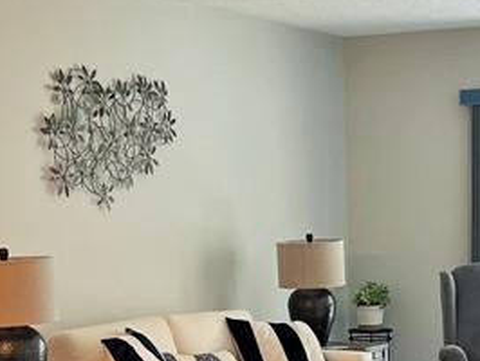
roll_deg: +0.5
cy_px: 453
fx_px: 1388
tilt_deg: -10.0
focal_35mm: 100
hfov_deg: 19.5
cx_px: 343
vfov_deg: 14.3
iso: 125
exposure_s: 1/120
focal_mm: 5.7
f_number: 1.5
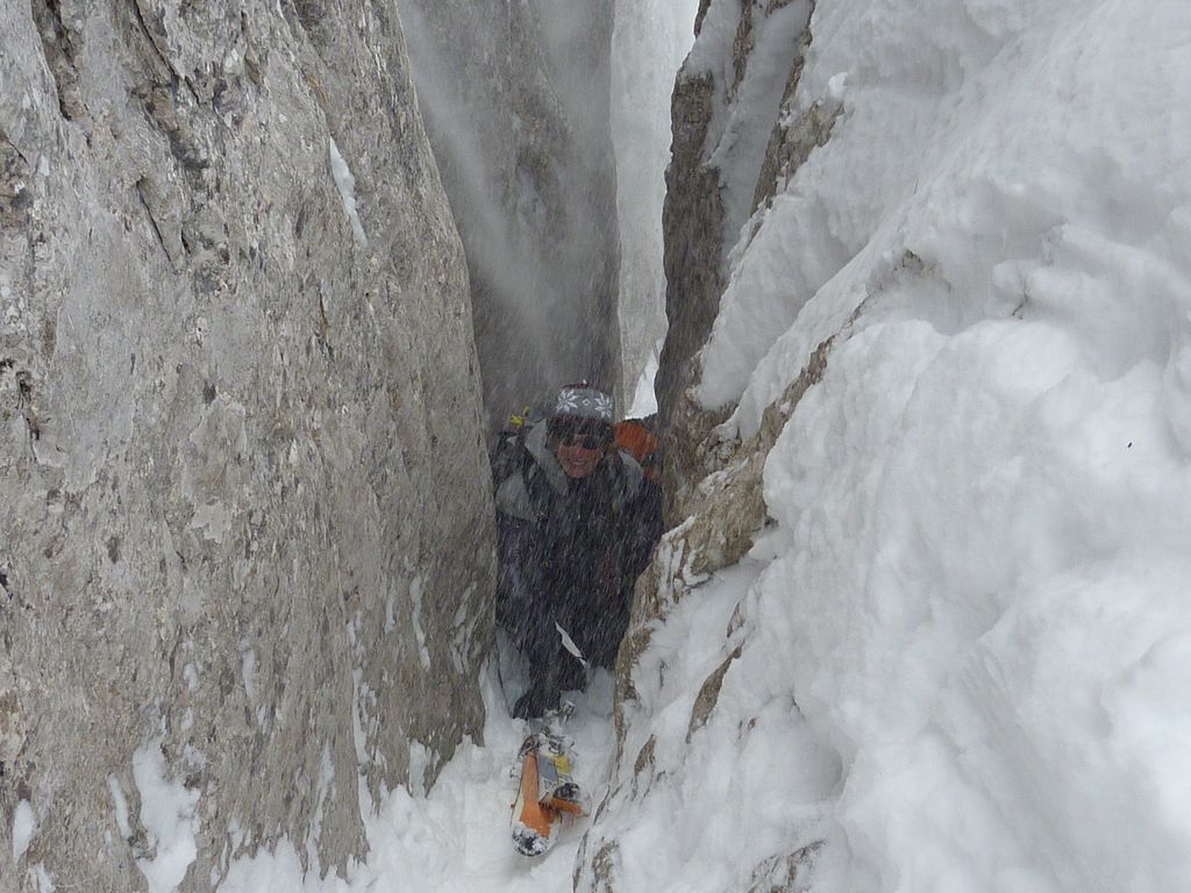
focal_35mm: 51
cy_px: 446
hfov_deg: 37.5
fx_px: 1755
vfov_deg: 28.6
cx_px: 596
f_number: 4
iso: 80
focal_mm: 4.7
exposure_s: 1/160
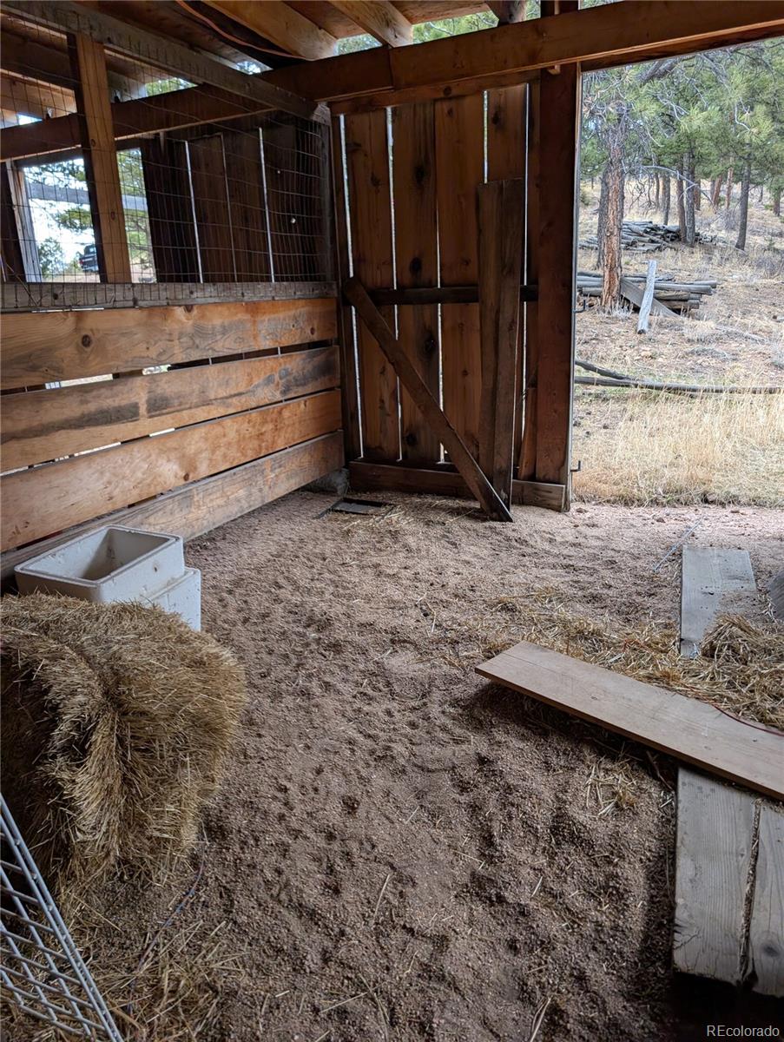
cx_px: 392
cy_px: 521
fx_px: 723
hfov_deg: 56.9
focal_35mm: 24
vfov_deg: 71.5
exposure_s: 1/147
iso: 29
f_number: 1.68
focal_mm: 6.9
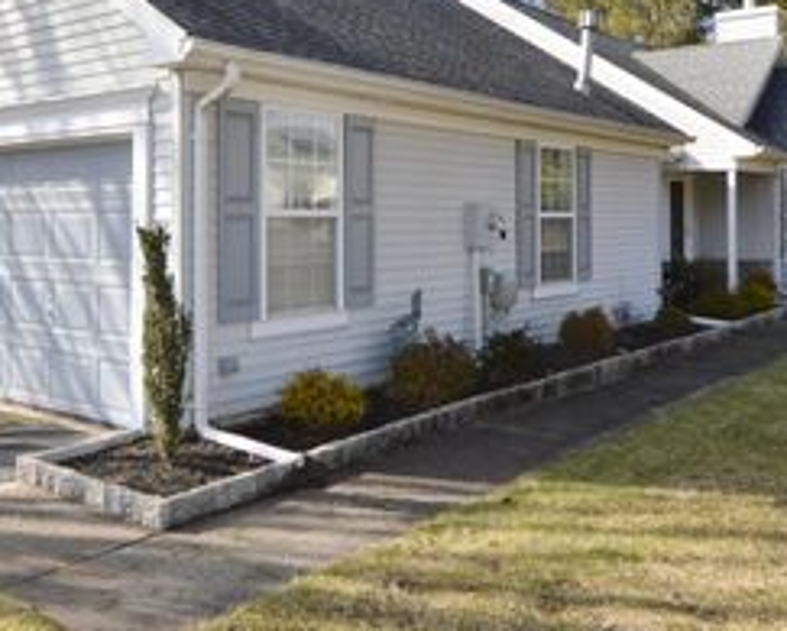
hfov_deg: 48.4
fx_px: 863
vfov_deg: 39.9
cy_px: 231
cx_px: 282
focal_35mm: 37
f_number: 8
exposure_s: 1/200
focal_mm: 10
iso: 100
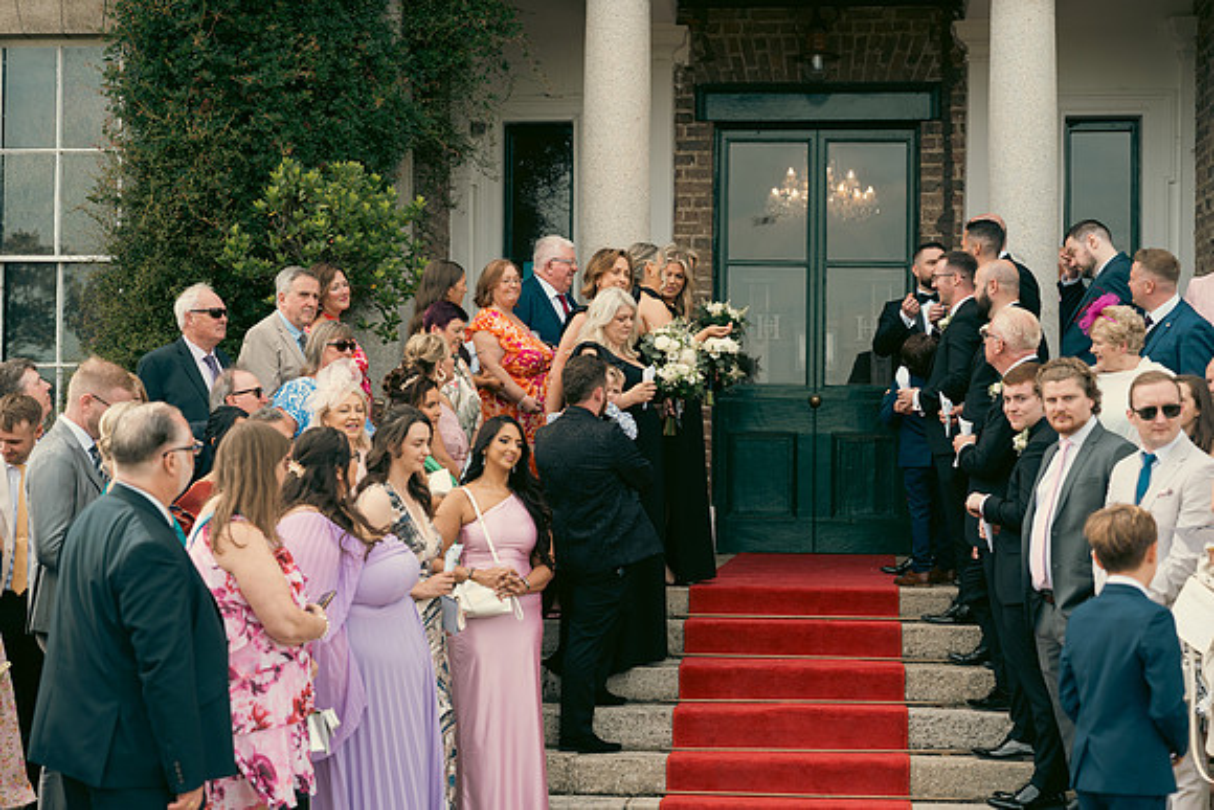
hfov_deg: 28.8
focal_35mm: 70
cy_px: 405
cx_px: 607
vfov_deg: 19.5
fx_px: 2361
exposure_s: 1/640
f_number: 3.5
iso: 160
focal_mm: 70
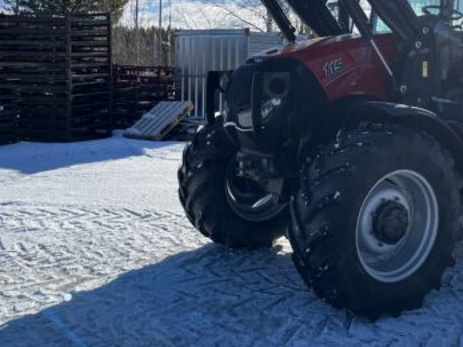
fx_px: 602
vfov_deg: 31.1
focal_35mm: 45
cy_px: 53
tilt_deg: +3.4
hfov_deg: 41.3
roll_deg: +0.1
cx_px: 327
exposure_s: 1/5319
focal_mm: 5.1
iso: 50
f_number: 1.6
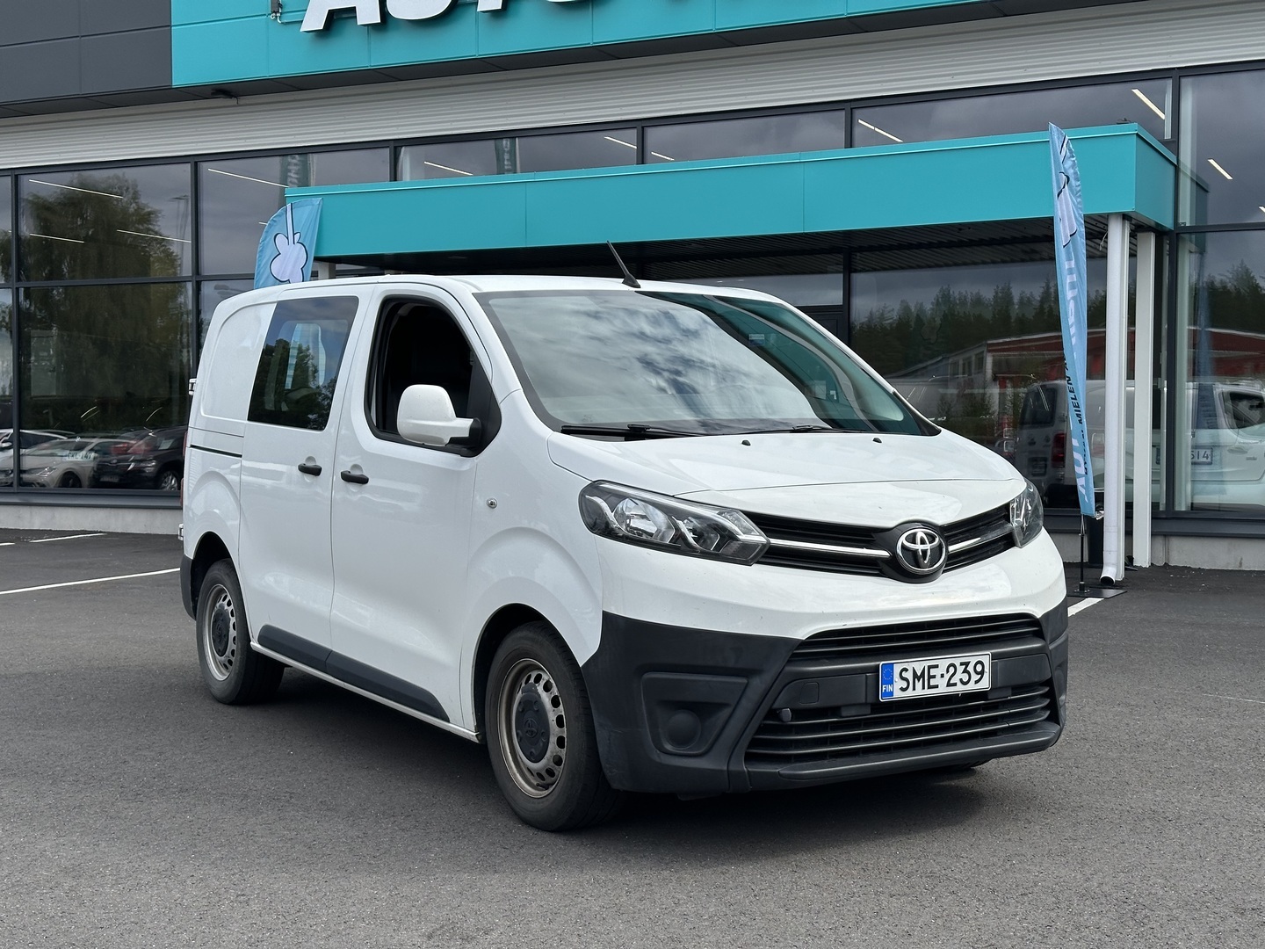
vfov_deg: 30.3
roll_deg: -0.3
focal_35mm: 48
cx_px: 632
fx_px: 1754
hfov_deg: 39.7
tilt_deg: +0.1
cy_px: 474
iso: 64
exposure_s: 1/4785
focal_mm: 6.86
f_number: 1.78
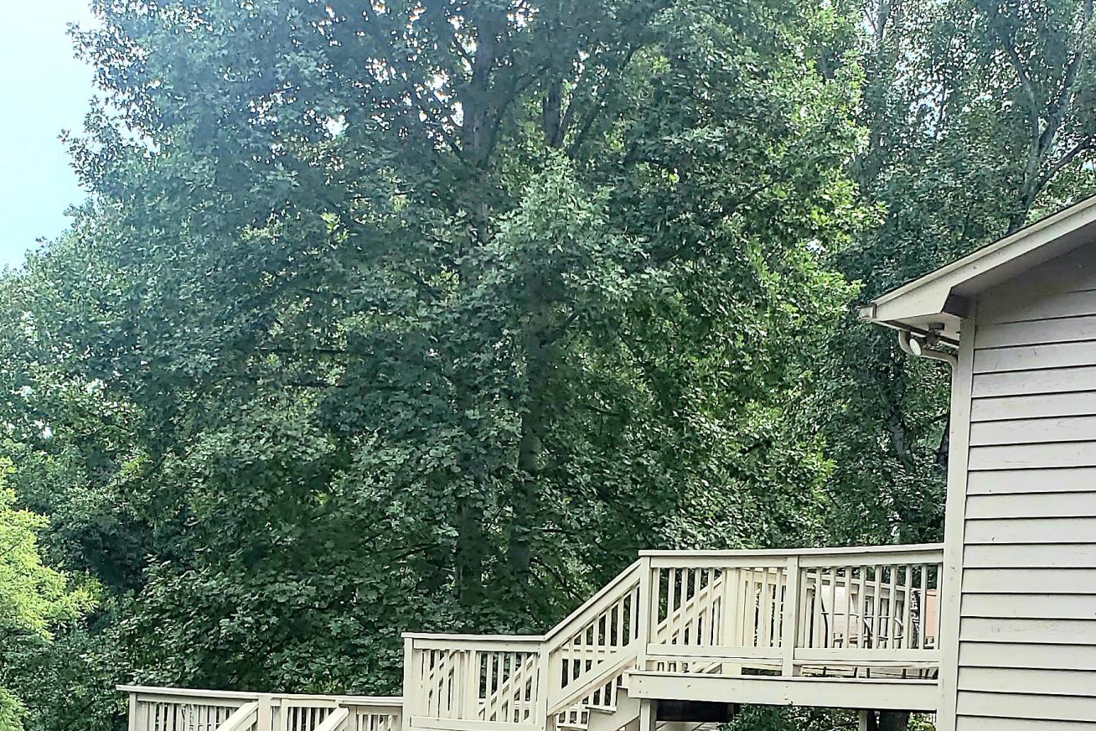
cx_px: 576
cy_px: 645
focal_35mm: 62
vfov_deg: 21.5
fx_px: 1887
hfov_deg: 32.4
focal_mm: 4.3
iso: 50
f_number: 2.4
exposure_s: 1/588
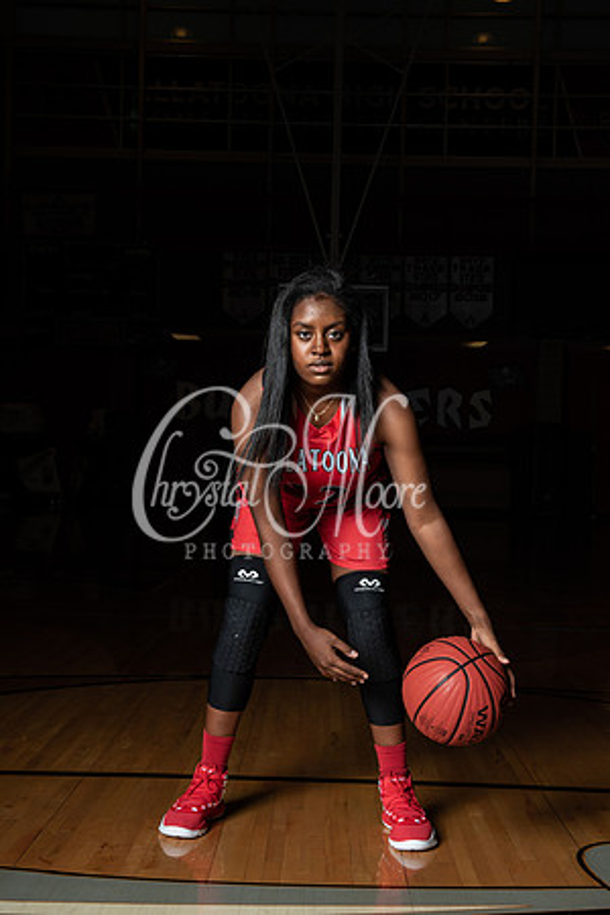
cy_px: 458
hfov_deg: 24.6
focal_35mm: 55
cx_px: 305
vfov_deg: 36.2
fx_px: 1398
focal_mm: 55
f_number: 14
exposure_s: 1/200
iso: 320
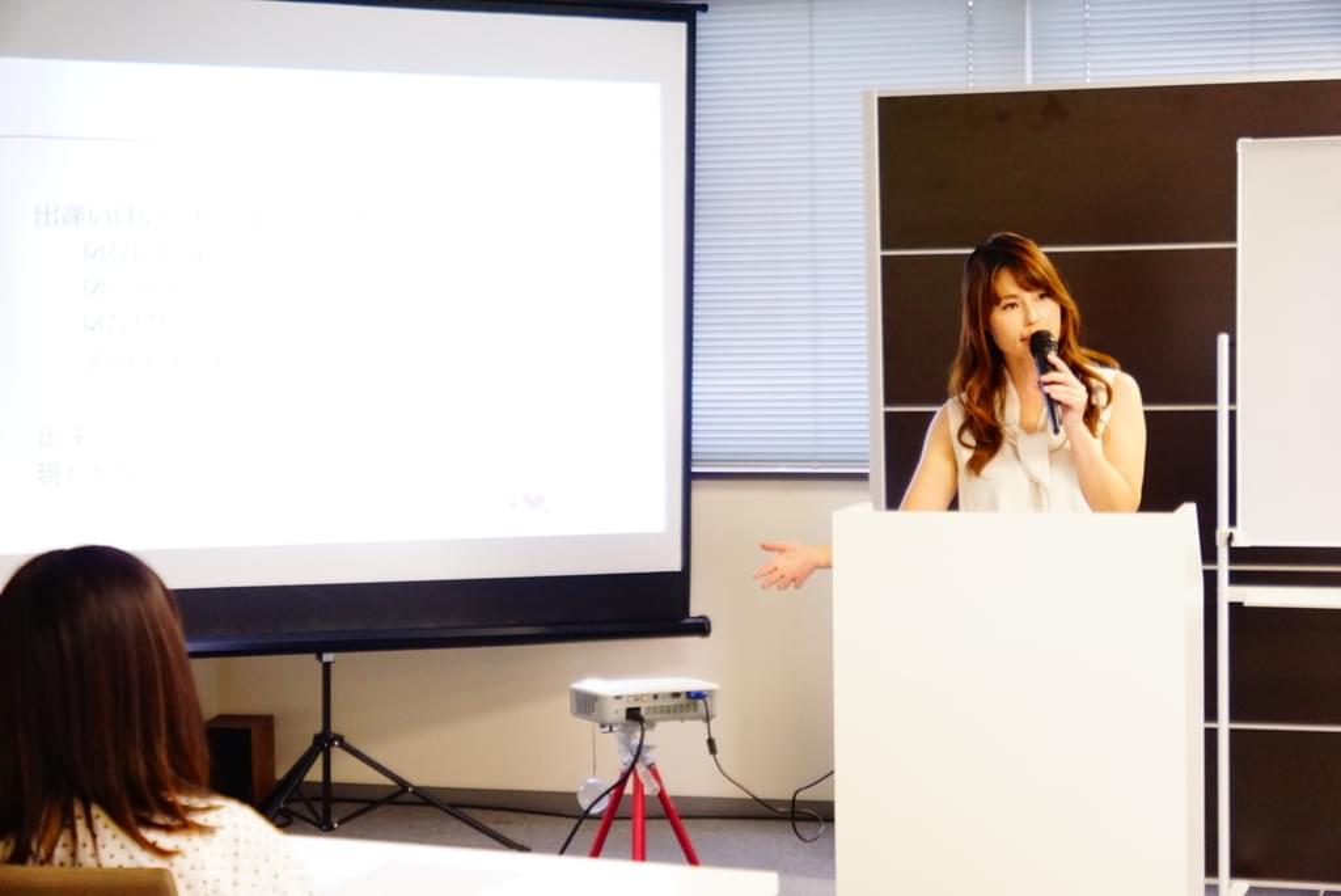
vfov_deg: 18.2
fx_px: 2795
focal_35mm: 75
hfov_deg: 27.0
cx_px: 670
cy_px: 448
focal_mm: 50
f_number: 2.8
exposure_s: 1/80
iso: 1600
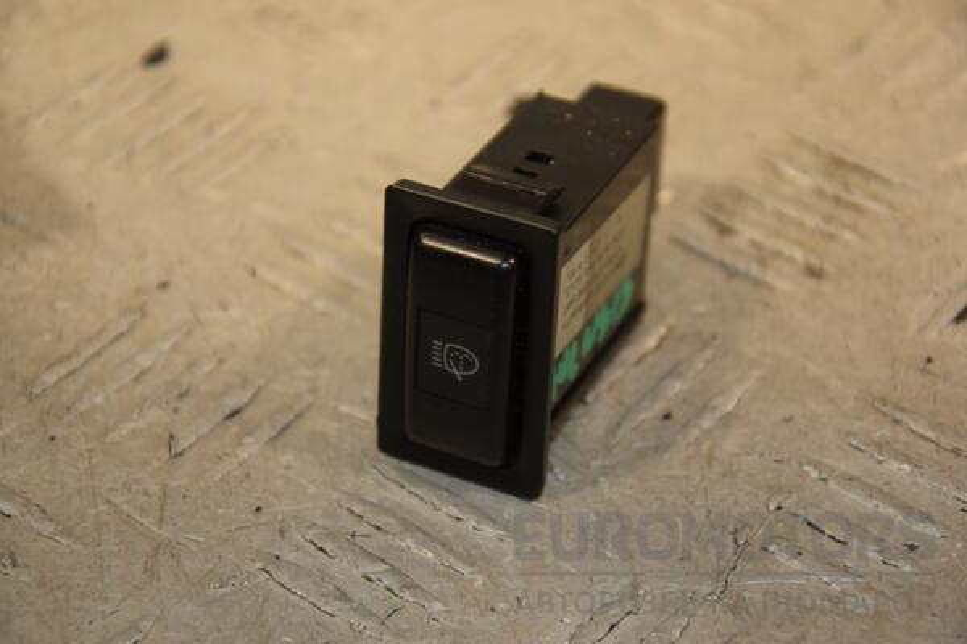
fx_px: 3425
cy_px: 322
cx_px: 484
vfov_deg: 10.8
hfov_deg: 16.1
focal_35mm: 128
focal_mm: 85
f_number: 5.6
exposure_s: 1/200
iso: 800
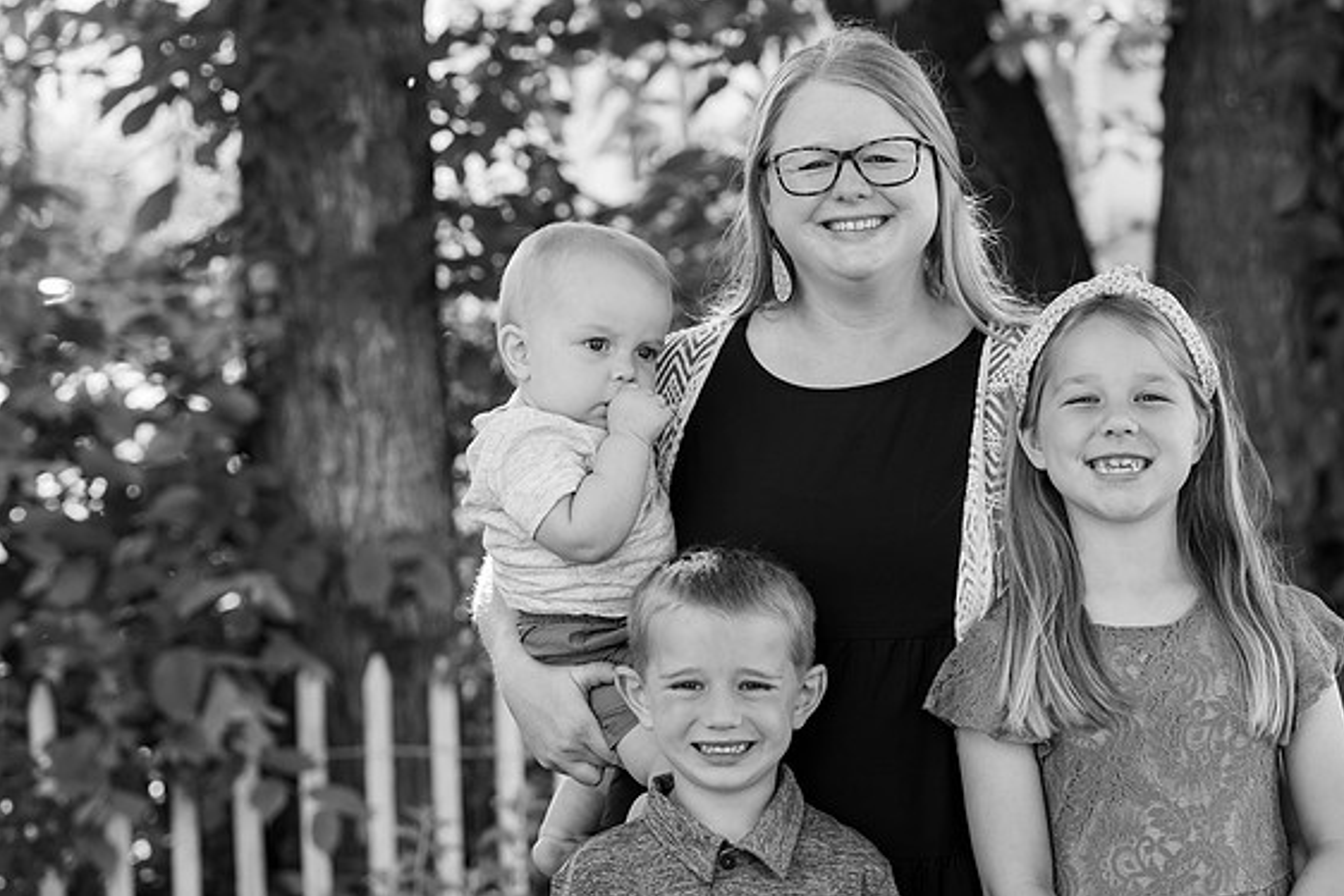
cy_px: 436
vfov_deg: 10.9
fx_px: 4705
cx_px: 670
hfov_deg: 16.3
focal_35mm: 126
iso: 800
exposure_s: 1/200
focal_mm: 122
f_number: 4.5
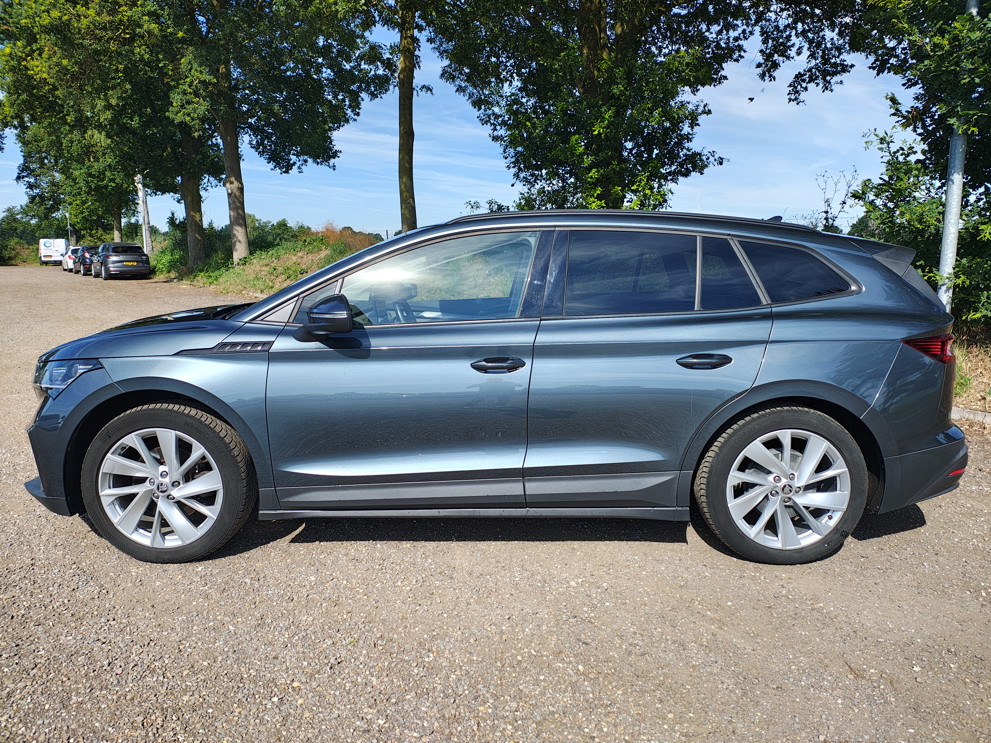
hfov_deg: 69.4
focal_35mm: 25
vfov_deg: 54.9
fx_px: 716
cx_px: 496
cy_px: 372
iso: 100
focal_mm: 5.89
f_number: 1.4
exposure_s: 1/873
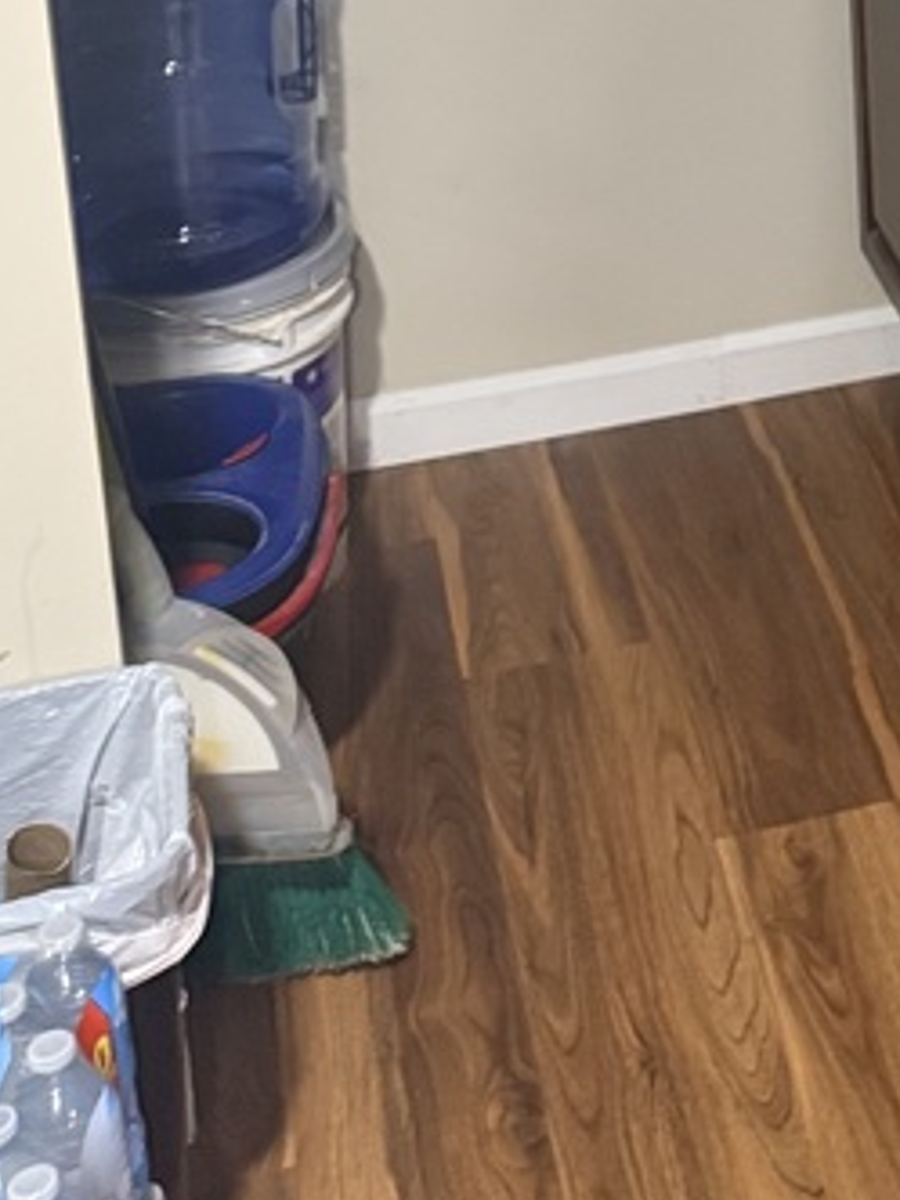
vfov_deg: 22.3
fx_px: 2704
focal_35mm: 78
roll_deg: -0.2
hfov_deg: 17.8
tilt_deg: -11.3
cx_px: 1131
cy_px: -380
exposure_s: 1/60
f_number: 1.78
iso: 500
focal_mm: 6.76
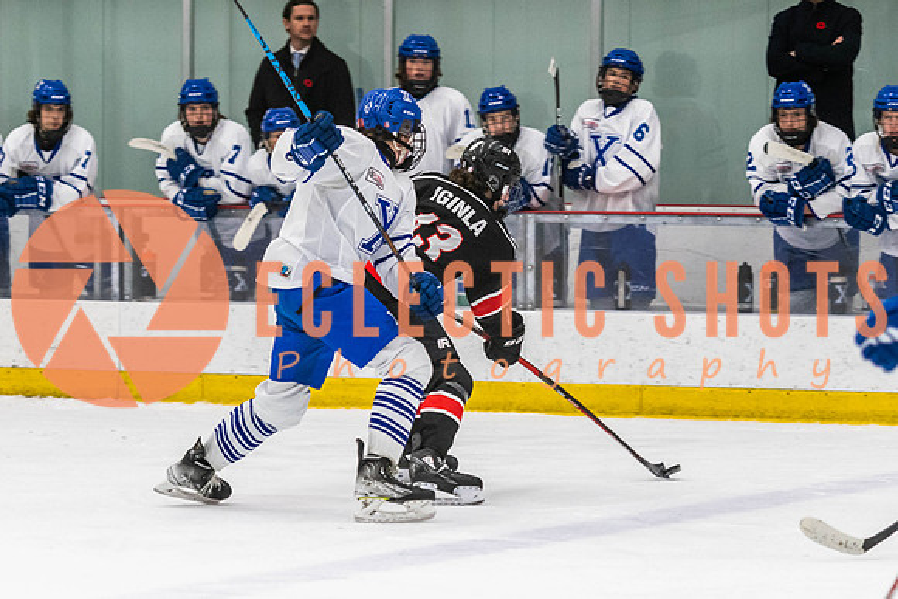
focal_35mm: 224
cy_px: 351
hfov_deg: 9.2
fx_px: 5579
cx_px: 459
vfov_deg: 6.1
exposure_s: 1/640
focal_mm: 105
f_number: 2.8
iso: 1600
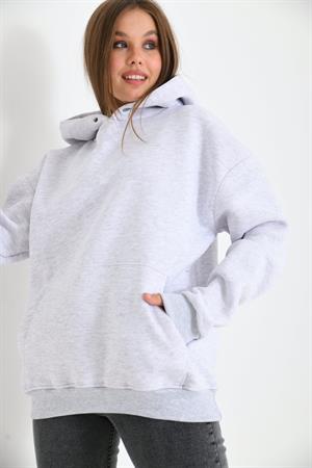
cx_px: 156
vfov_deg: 32.4
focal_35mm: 62
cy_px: 234
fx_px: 806
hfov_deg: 21.9
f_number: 5.6
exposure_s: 1/125
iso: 100
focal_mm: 62
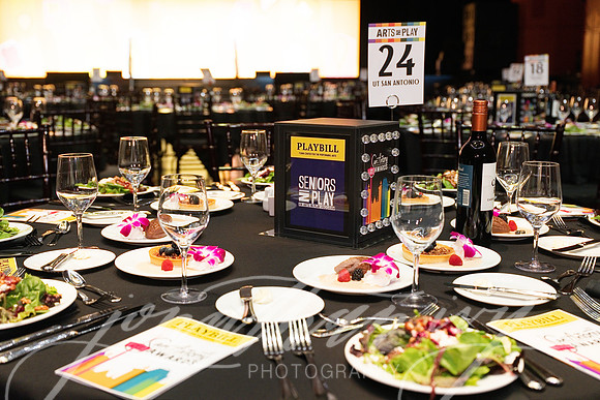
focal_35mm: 41
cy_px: 200
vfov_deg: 32.6
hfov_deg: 47.4
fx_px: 683
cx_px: 300
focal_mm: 41
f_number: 4
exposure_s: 1/100
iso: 640
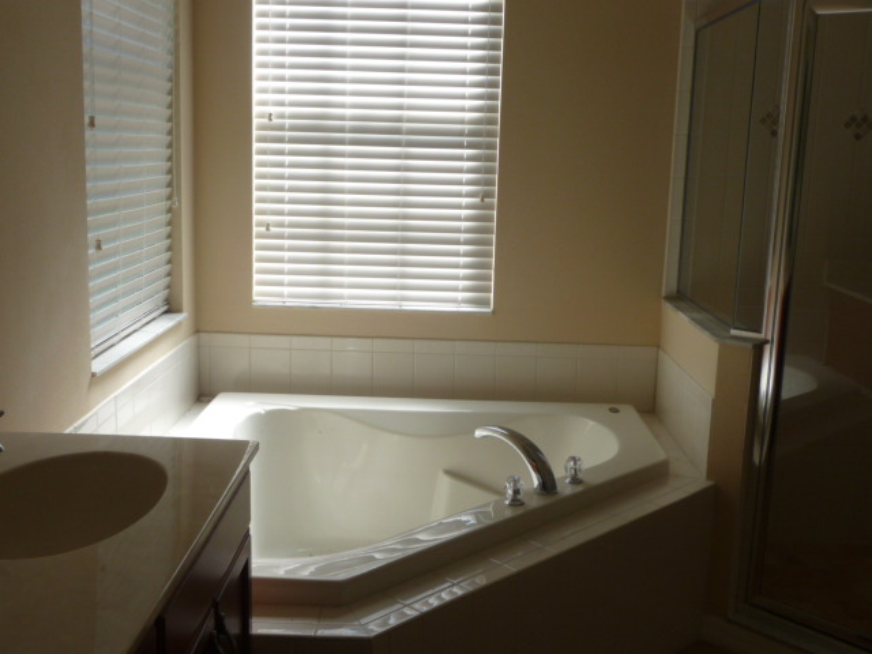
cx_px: 436
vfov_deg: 38.7
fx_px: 932
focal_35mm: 37
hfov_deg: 50.1
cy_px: 327
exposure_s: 1/125
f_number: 3.3
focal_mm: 4.7
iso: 100
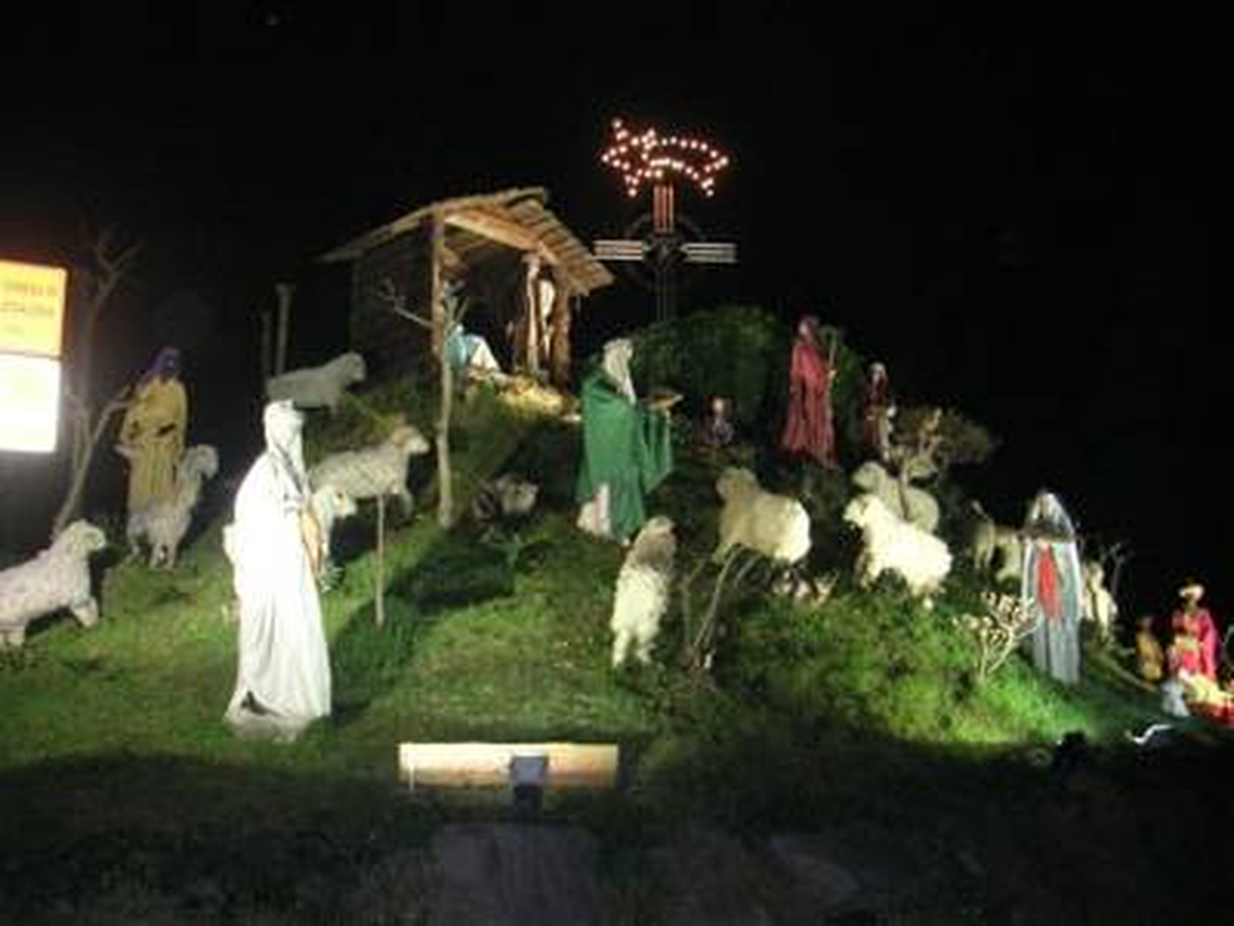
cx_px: 617
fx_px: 1355
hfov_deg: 49.0
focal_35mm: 38
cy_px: 463
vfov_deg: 37.7
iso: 200
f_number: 2.8
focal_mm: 5.8
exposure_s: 1/7.7
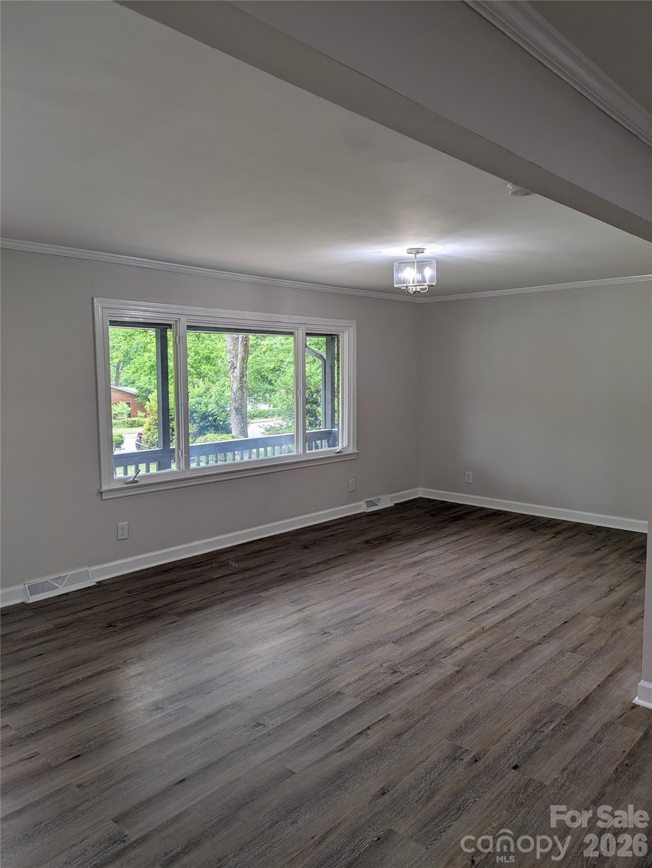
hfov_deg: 54.9
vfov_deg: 69.4
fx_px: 627
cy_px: 434
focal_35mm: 25
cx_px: 326
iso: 62
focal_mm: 5.43
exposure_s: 1/120
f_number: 1.89
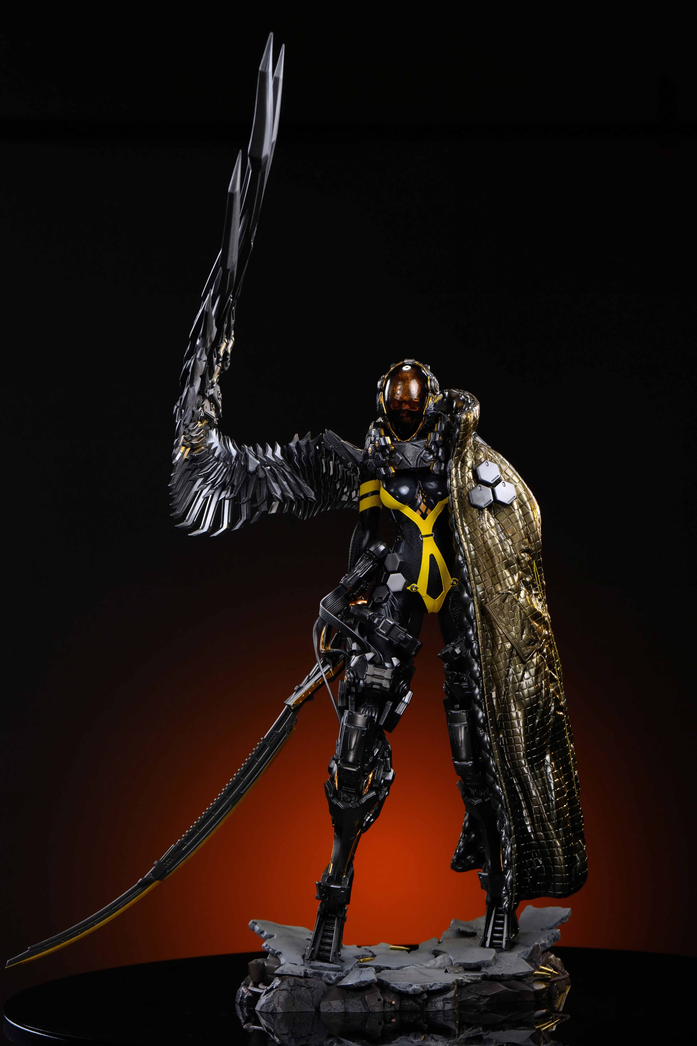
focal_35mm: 110
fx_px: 3194
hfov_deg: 12.5
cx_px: 348
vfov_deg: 18.6
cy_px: 523
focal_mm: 110
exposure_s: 1/125
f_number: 8
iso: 400
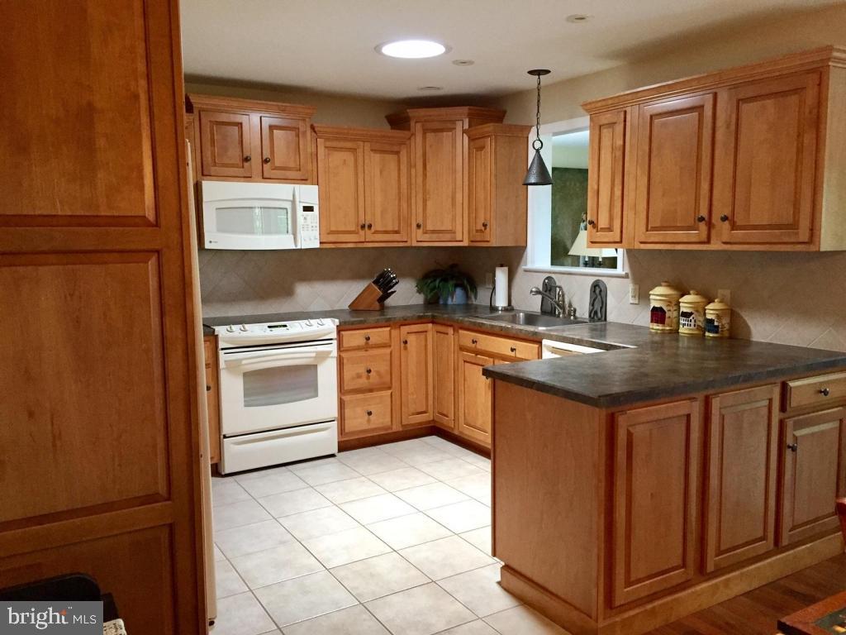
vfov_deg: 48.2
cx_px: 423
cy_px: 318
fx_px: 709
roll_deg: +1.0
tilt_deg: -6.4
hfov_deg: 61.7
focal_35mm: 29
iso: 125
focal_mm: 4.15
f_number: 2.2
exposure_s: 1/30
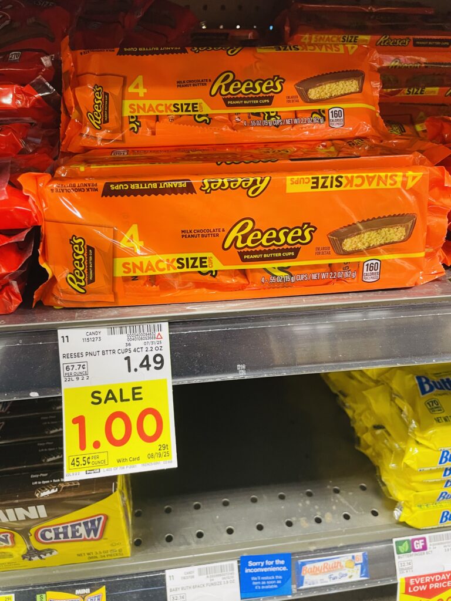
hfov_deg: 53.1
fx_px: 452
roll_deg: -0.2
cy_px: 300
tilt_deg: -33.8
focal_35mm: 26
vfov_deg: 67.3
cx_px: 226
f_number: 1.6
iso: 250
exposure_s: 1/44
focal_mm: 4.2
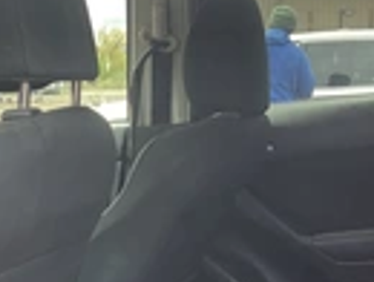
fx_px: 963
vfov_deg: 15.8
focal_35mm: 89
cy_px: 363
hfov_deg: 22.0
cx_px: 196
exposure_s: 1/147
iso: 25
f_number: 1.8
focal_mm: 3
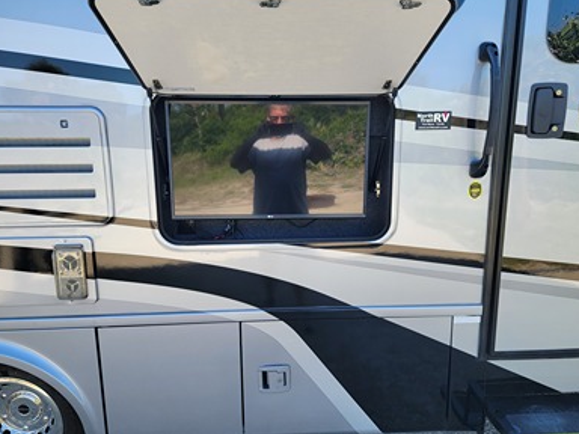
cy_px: 212
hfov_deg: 69.4
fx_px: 418
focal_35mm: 25
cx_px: 283
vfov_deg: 54.9
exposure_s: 1/159
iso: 16
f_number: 1.8
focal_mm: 6.7
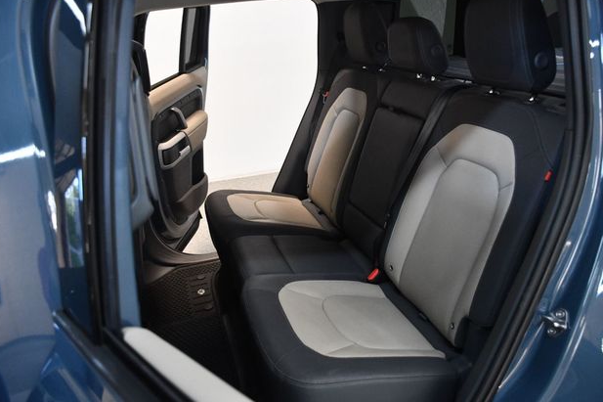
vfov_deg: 46.4
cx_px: 306
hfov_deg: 65.5
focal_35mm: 28
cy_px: 196
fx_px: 469
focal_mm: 18
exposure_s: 1/125
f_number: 3.5
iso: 2800
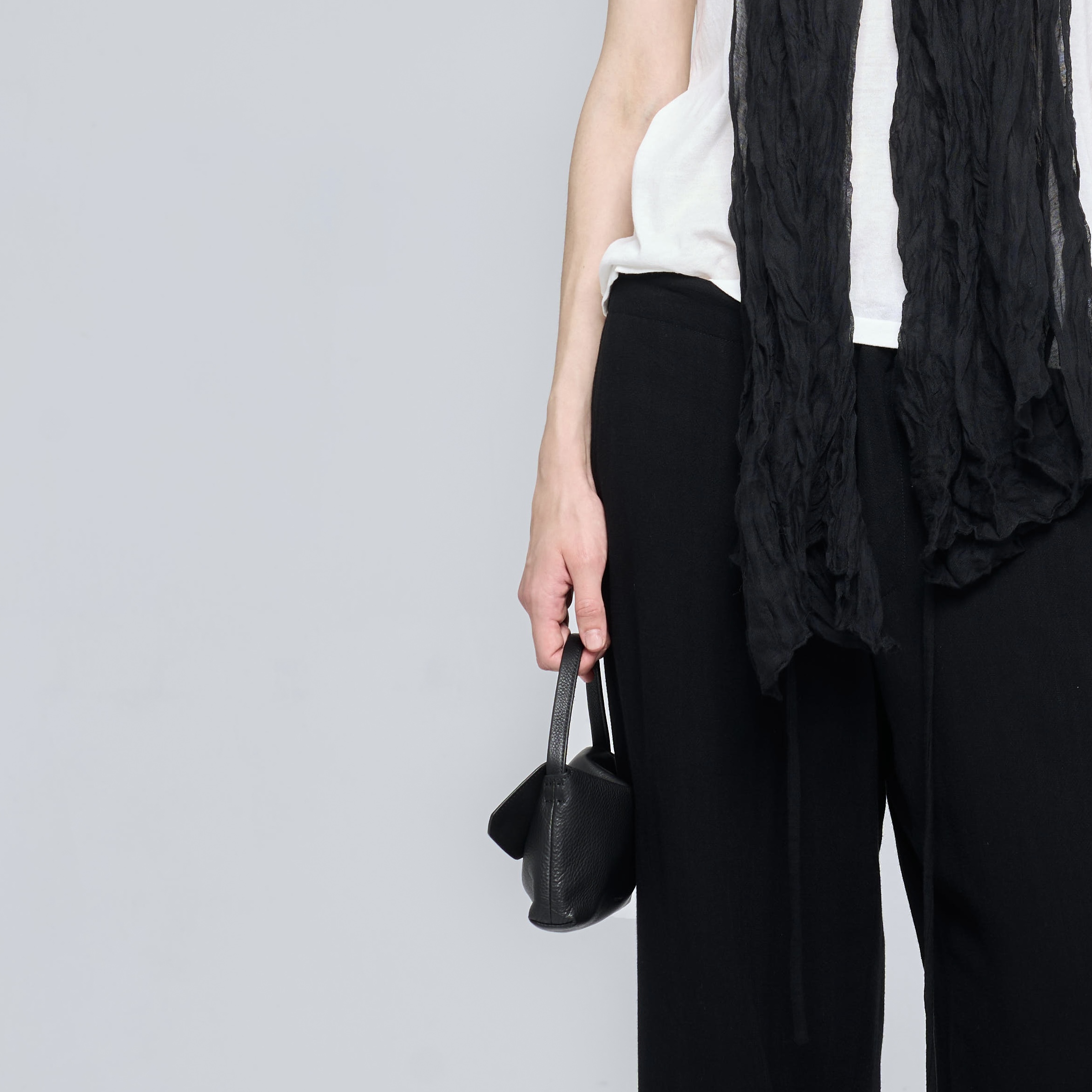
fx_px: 6853
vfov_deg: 9.1
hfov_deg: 9.1
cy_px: 453
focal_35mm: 192
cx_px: 890
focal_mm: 85
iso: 200
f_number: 8
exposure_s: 1/125
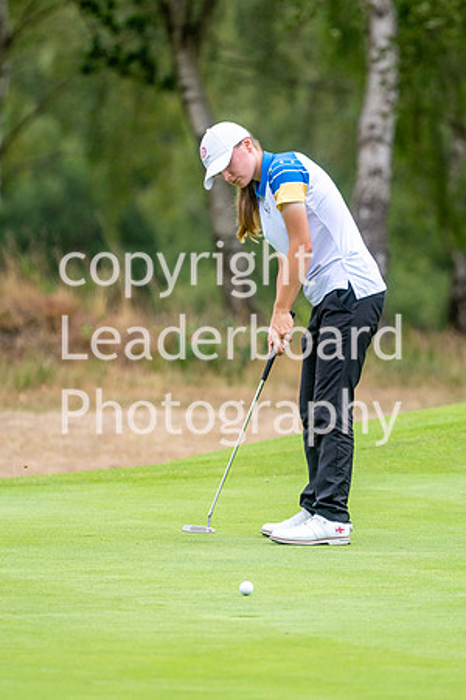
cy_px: 350
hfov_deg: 3.1
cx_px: 233
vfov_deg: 4.6
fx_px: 8737
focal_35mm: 450
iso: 400
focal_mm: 300
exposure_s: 1/1250
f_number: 5
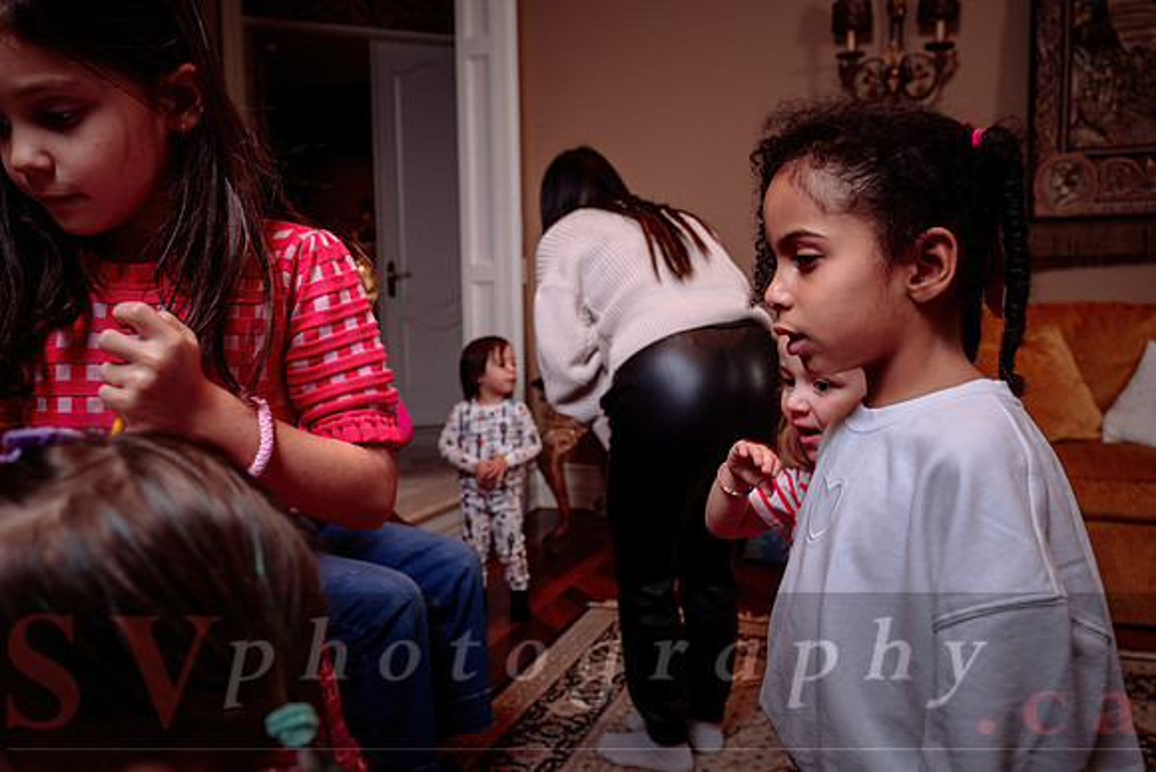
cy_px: 386
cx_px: 578
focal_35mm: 32
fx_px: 1012
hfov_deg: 59.5
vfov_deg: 41.7
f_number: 5.6
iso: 500
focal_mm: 31.5
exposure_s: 1/100
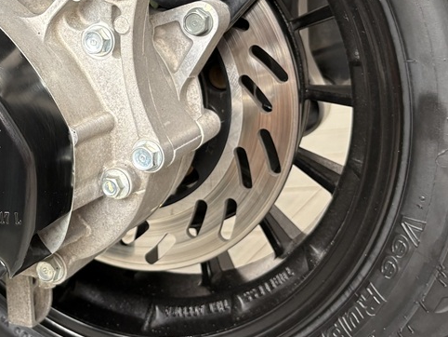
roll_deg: +11.2
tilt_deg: -2.2
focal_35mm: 69
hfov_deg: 26.8
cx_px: 11
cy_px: 48
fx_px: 893
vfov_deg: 21.0
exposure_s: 1/60
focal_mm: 5.96
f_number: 1.6
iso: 125
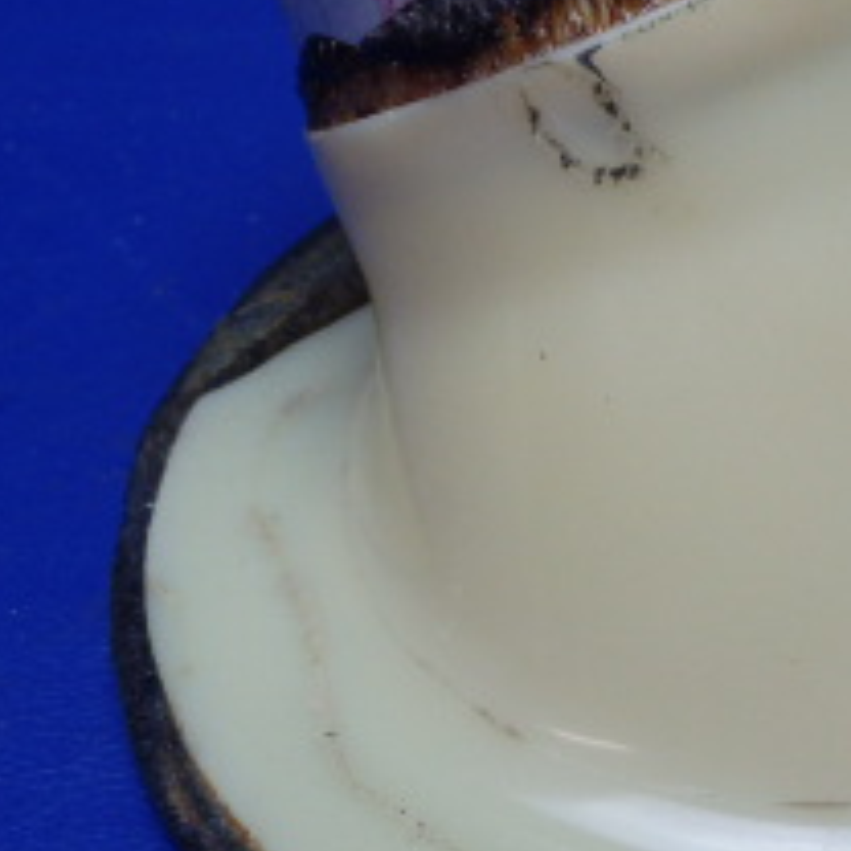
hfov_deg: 22.2
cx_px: 757
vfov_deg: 22.7
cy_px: 295
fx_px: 2114
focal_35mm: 76
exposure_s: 1/60
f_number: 3.9
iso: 200
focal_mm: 5
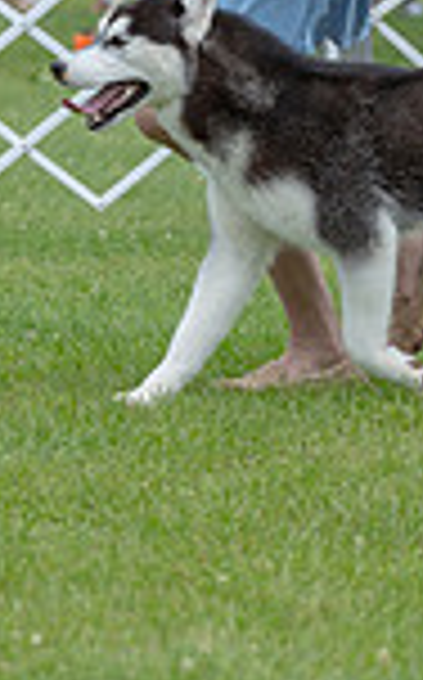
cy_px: -133
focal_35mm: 466
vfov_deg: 4.5
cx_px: 288
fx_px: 8620
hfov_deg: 2.8
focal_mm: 119
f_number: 4.5
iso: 400
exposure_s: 1/1000
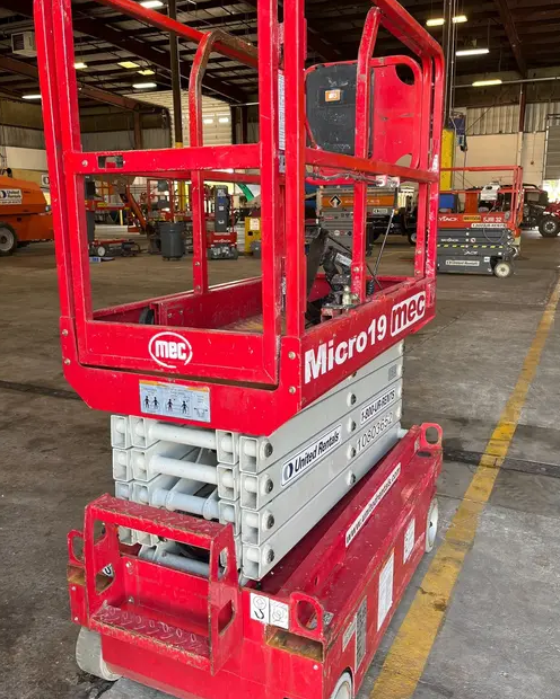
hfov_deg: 48.5
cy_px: 337
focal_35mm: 30
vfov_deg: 58.8
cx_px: 278
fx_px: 622
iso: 80
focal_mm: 5.1
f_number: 1.6
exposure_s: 1/121
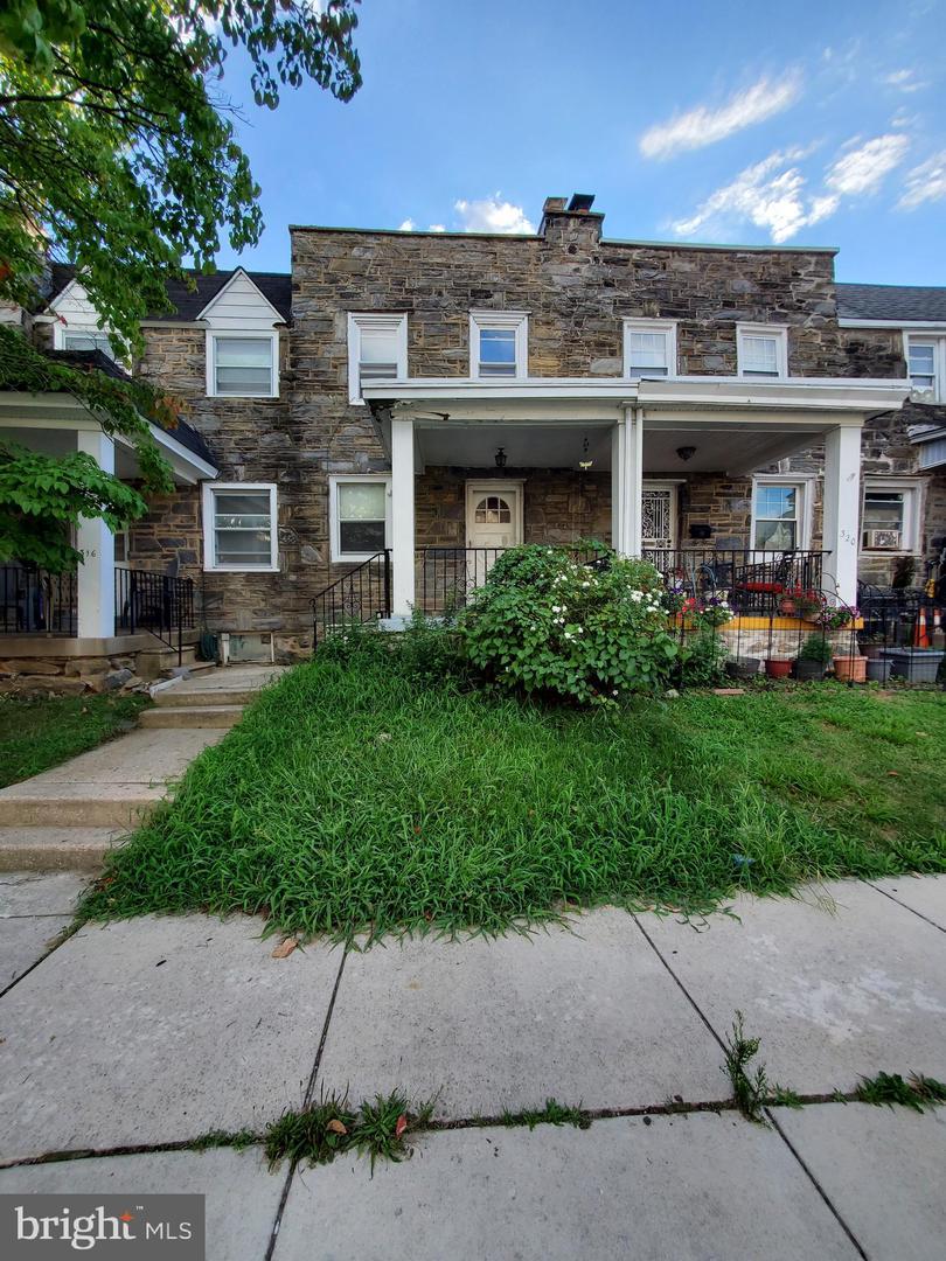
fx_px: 474
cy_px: 630
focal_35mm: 13
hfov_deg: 89.9
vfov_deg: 106.2
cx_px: 473
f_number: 2.2
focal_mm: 1.8
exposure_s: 1/471
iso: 50
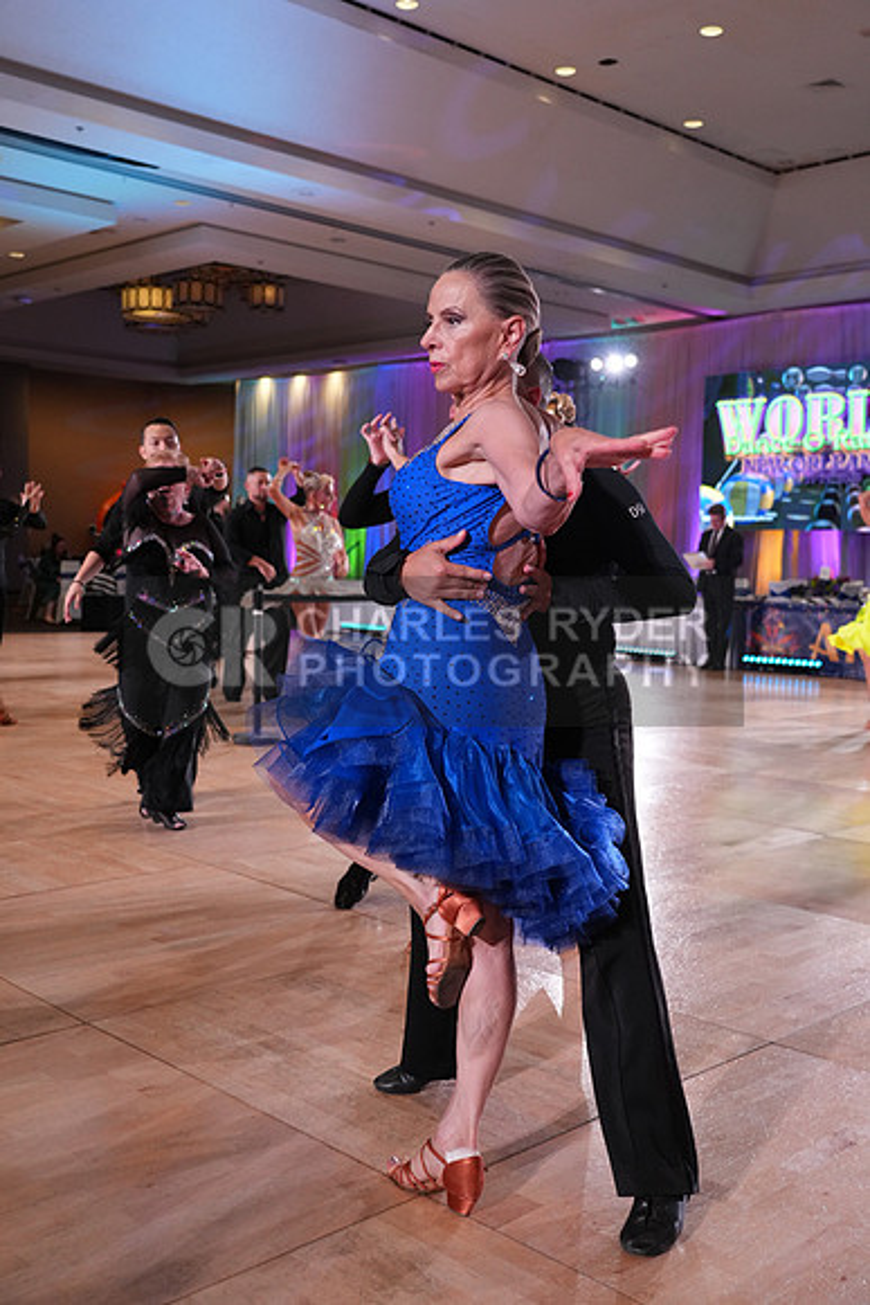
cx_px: 435
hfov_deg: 37.9
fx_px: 1268
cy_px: 652
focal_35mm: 35
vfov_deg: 54.4
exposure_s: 1/500
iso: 2500
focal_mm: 35
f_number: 4
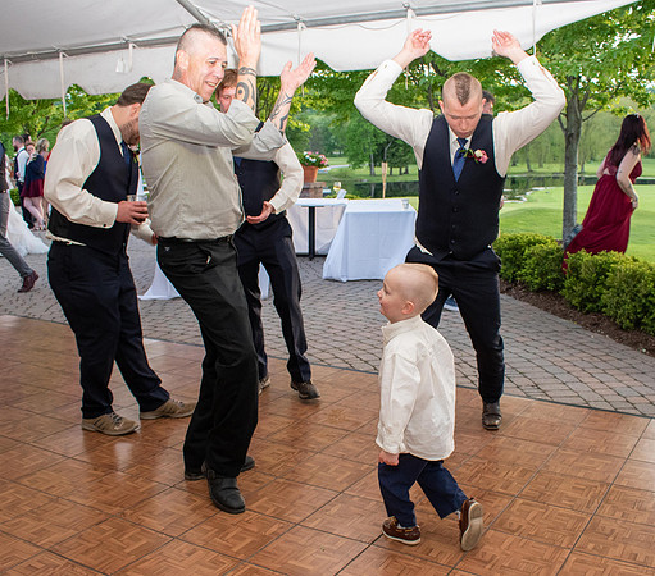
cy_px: 304
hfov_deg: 47.1
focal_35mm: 37
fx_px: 750
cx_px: 360
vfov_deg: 42.1
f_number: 5
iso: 800
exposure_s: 1/100
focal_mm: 18
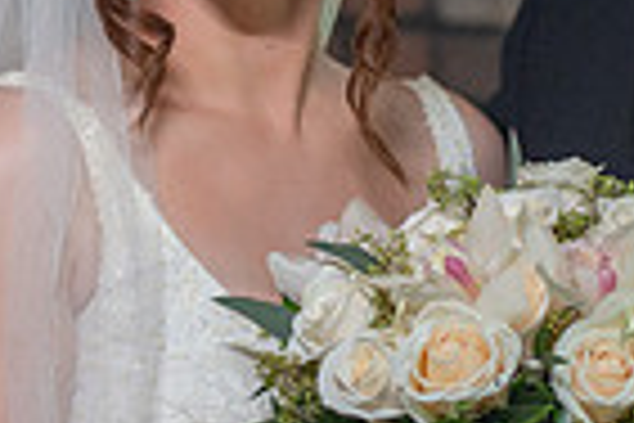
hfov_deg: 10.0
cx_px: 274
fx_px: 3628
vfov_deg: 6.7
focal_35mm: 206
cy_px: 76
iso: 1000
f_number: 2.5
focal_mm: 50
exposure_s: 1/400
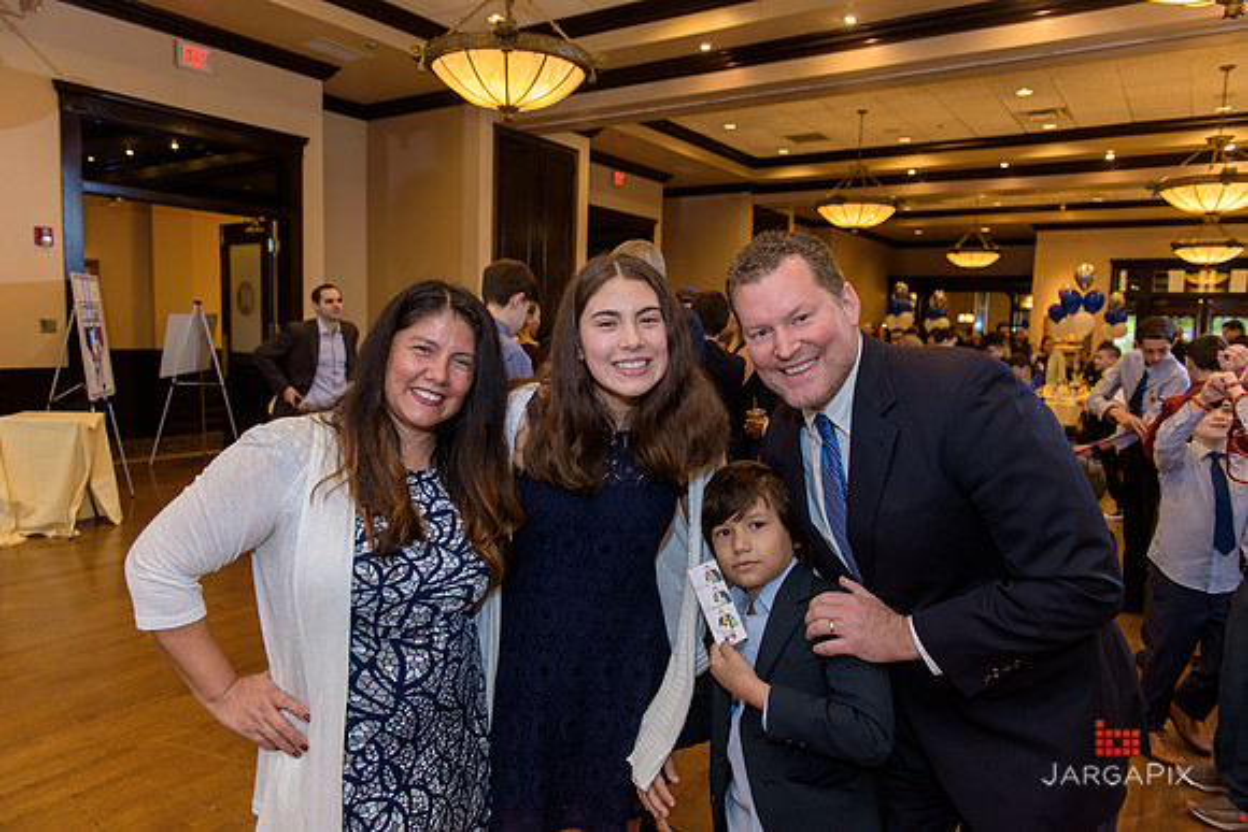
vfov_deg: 53.2
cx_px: 624
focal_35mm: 24
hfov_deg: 73.7
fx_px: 832
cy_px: 416
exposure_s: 1/125
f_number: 3.2
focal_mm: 24
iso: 1600
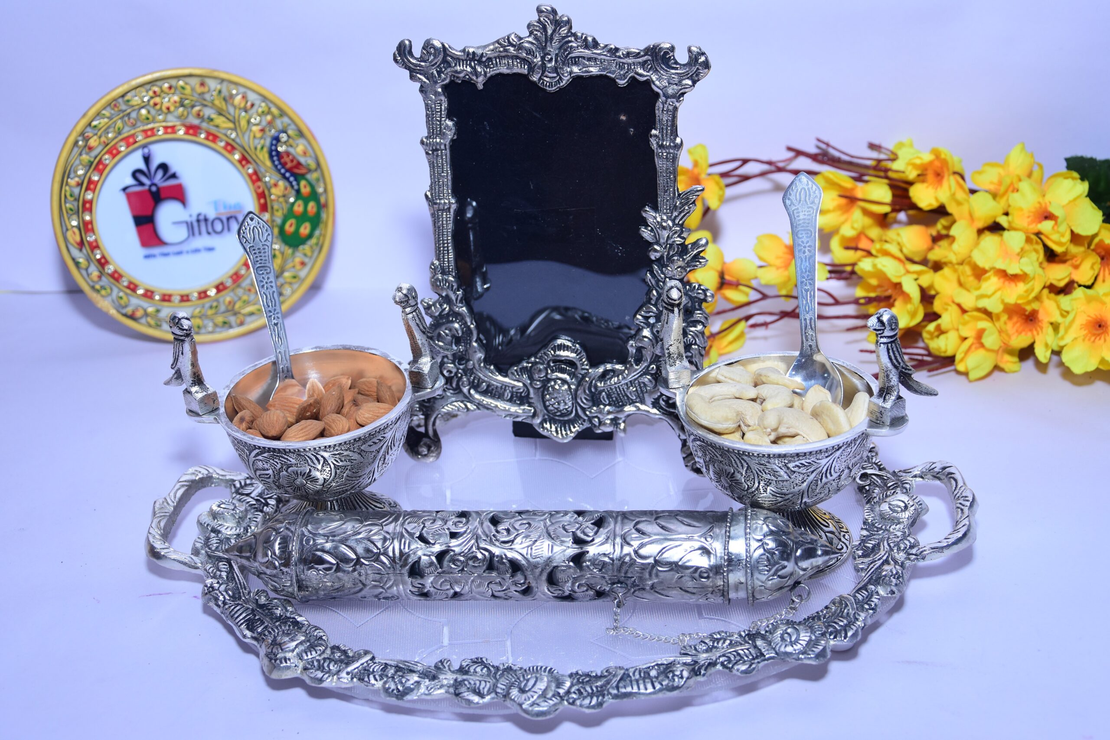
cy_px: 370
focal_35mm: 51
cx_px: 555
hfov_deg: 38.9
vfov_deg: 26.5
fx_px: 1572
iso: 250
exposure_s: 1/125
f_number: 5
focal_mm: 34
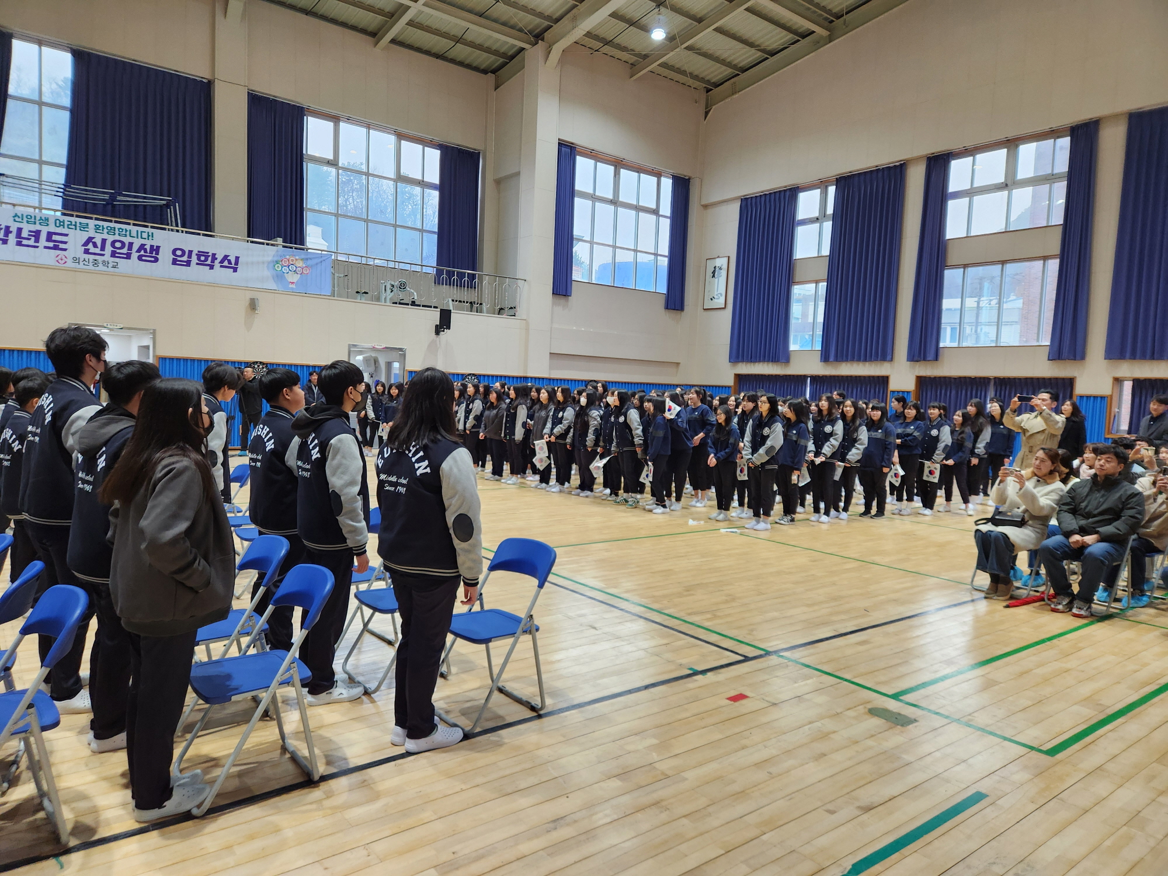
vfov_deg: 58.9
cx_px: 584
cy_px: 438
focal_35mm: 23
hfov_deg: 73.9
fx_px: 776
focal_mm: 5.4
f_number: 1.8
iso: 200
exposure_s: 1/120
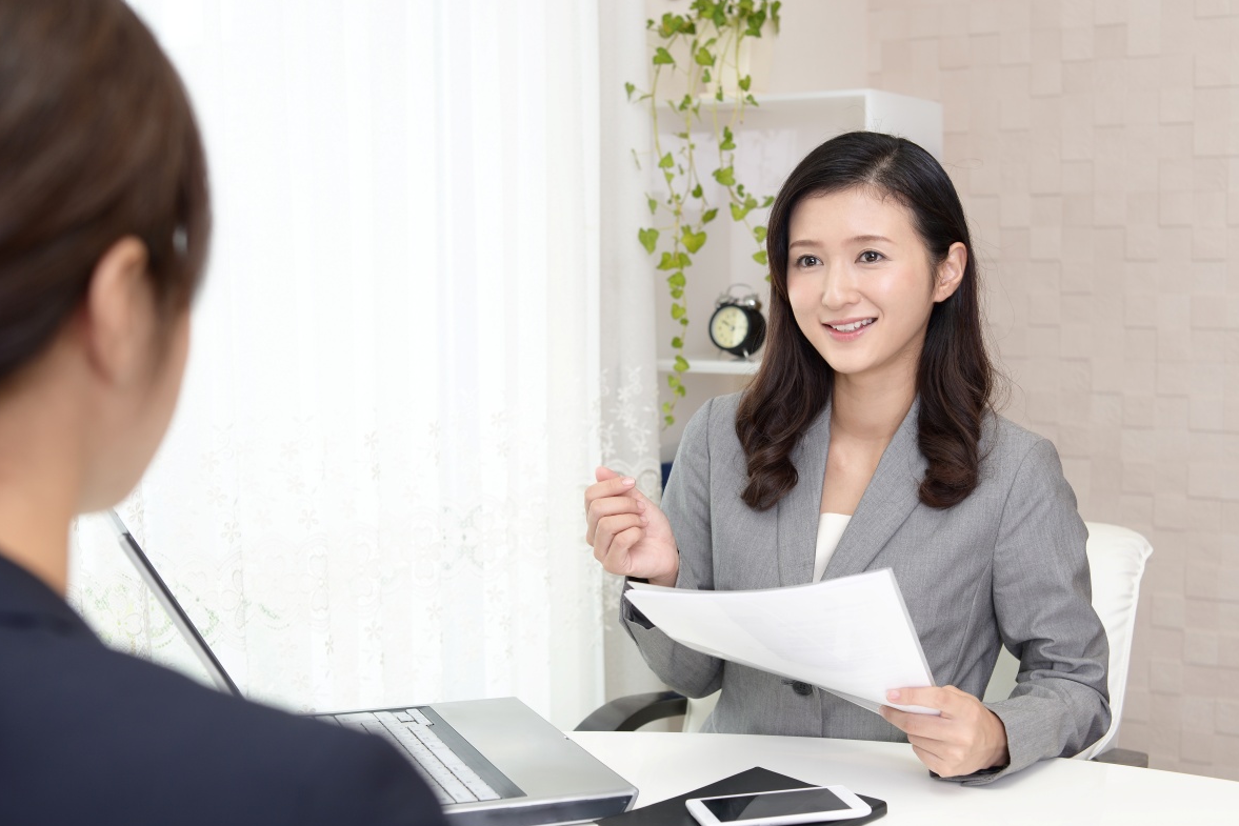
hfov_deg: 38.9
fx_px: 1755
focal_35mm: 51
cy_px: 419
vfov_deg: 26.5
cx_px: 626
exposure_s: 1/125
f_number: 5
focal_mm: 50
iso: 160
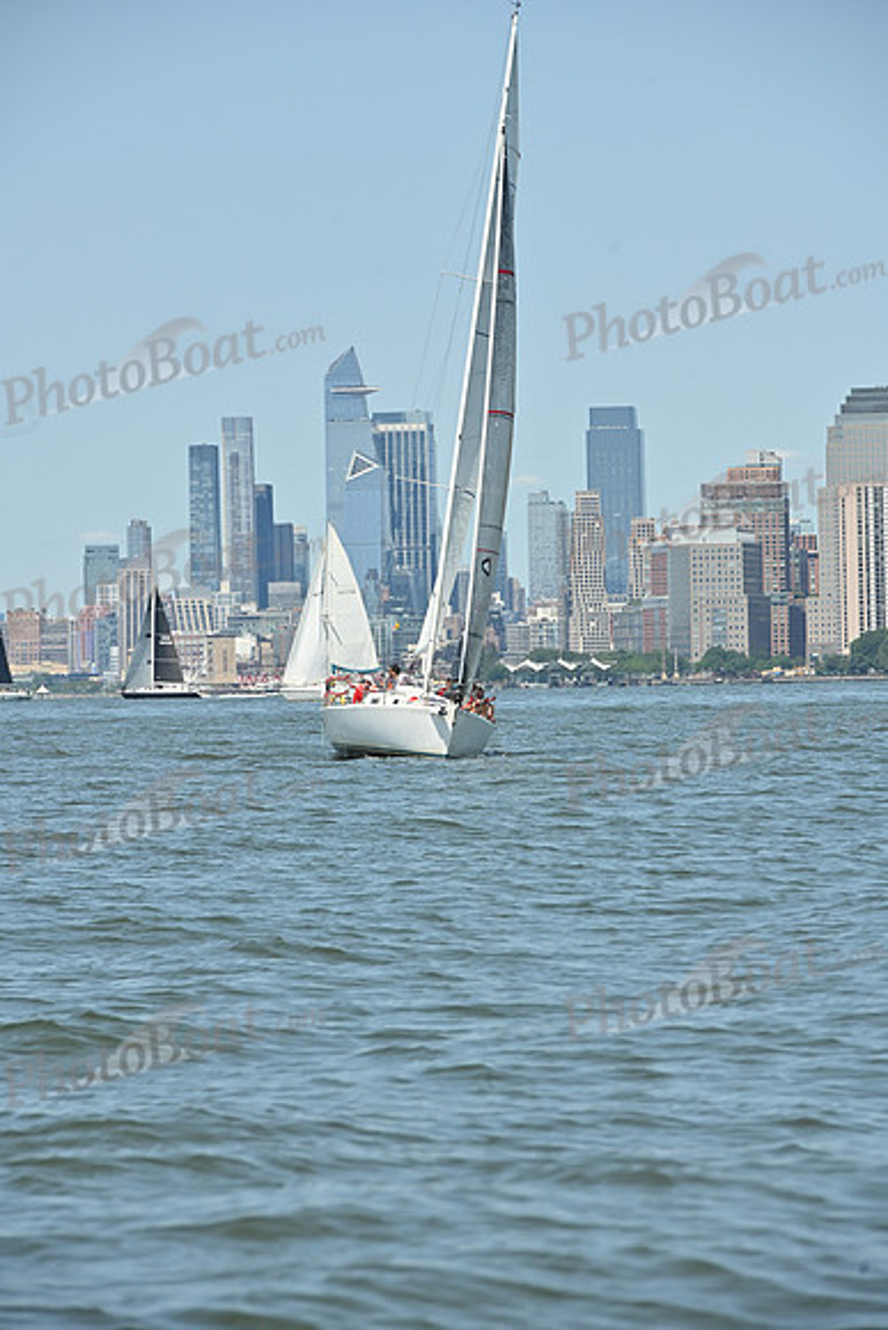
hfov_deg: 6.9
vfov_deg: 10.3
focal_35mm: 200
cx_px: 444
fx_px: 7395
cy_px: 665
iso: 320
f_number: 10
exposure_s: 1/1000
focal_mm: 200
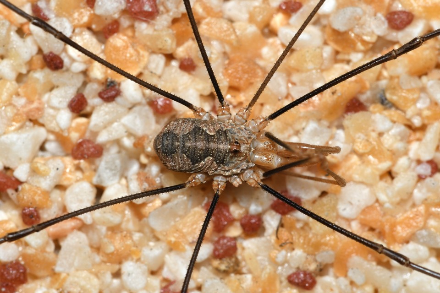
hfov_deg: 9.1
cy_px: 146
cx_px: 220
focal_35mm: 225
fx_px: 2750
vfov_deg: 6.1
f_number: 10
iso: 400
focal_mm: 150
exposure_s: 1/250
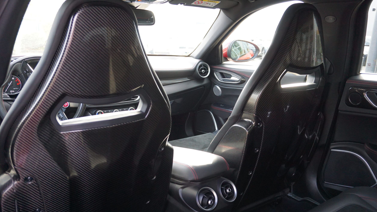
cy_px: 116
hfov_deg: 63.4
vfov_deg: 38.3
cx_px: 190
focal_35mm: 31
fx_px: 305
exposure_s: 1/160
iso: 1000
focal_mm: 19
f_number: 4
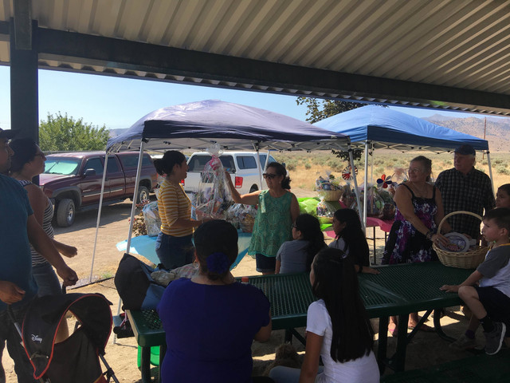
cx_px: 255
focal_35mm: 29
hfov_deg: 61.7
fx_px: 427
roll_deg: -1.2
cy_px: 192
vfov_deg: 48.2
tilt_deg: -3.5
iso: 25
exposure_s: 1/999
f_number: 2.2
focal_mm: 4.15
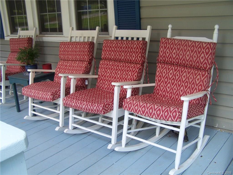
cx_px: 116
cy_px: 88
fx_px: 256
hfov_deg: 49.0
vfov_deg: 37.7
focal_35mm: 38
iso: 80
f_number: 2.8
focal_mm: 6.3
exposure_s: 1/60
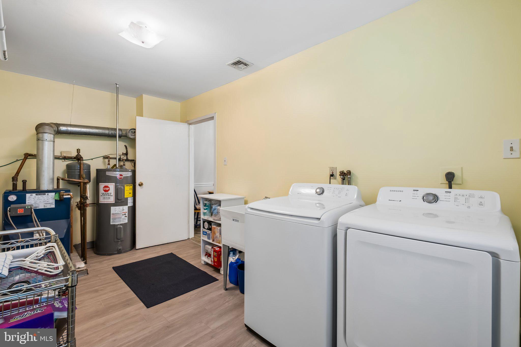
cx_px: 260
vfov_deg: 77.3
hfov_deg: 100.4
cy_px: 174
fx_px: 217
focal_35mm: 15
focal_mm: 10
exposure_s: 1/2
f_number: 8
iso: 250
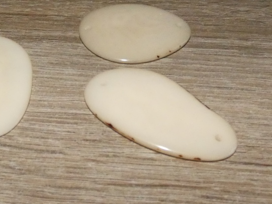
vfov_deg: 47.1
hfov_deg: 59.7
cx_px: 83
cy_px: 61
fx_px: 228
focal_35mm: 29
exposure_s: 1/60
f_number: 2.8
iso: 800
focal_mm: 3.6
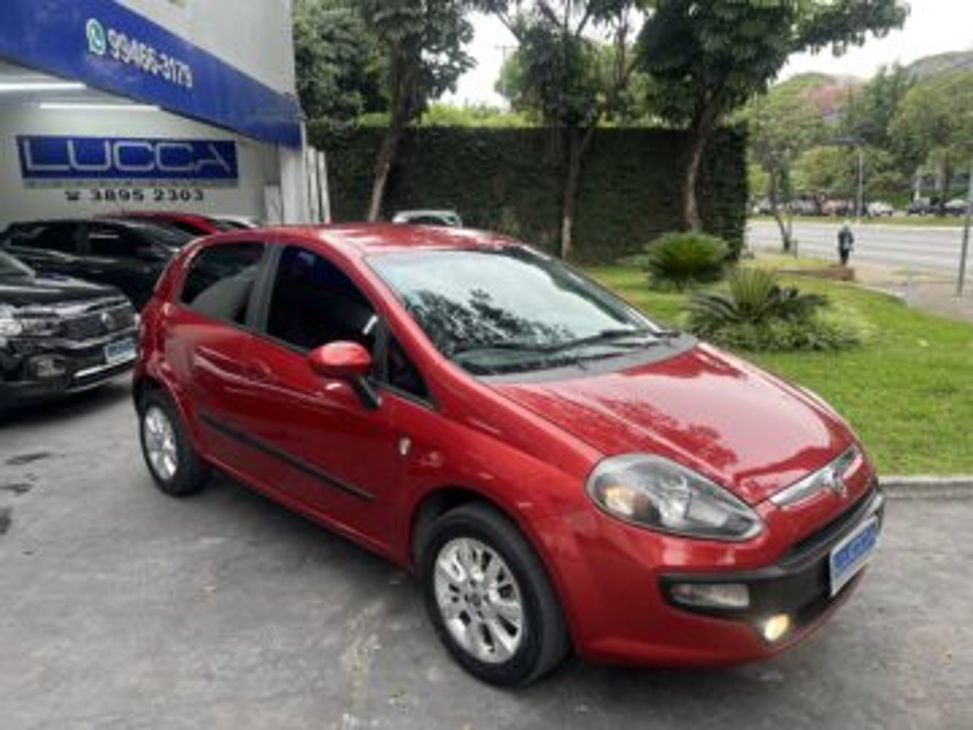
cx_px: 486
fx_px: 731
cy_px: 365
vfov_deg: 53.1
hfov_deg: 67.3
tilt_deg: -12.6
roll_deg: +2.1
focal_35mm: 26
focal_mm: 5.7
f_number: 1.5
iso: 64
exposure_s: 1/120
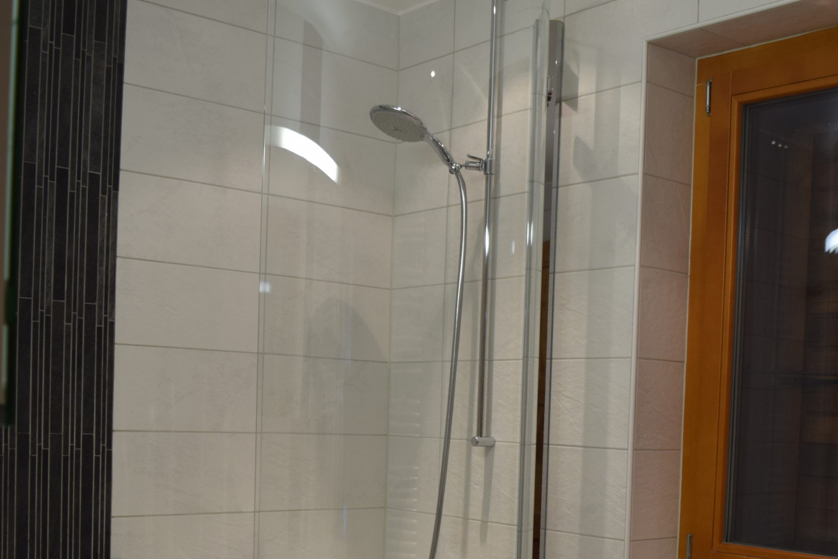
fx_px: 1094
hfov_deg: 41.8
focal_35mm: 47
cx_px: 481
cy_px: 485
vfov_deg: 27.8
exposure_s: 1/80
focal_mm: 18
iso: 400
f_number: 4.5
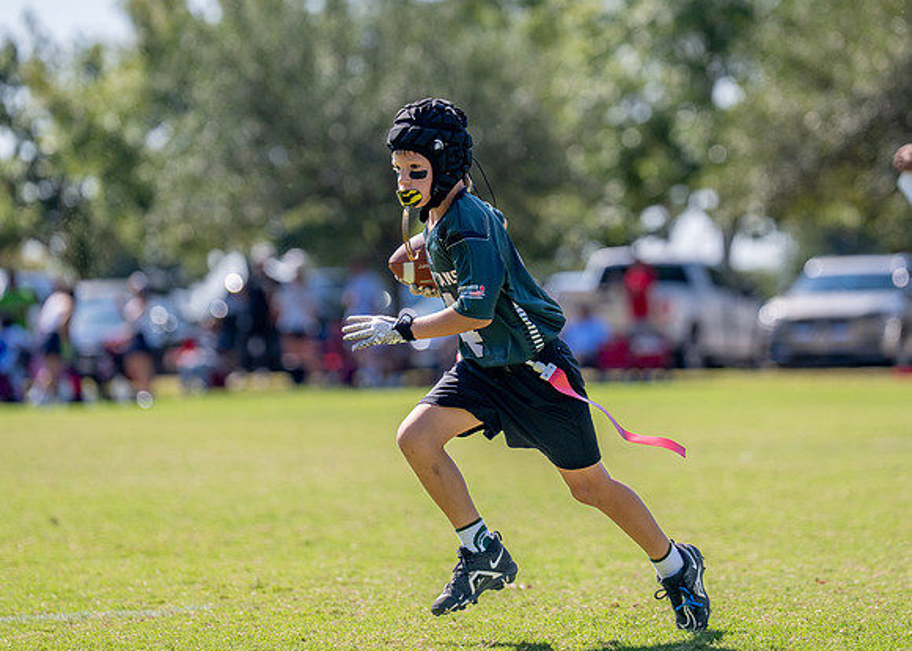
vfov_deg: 7.1
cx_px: 503
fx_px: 5216
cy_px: 235
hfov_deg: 10.0
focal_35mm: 201
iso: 200
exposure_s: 1/2500
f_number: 2.8
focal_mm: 147
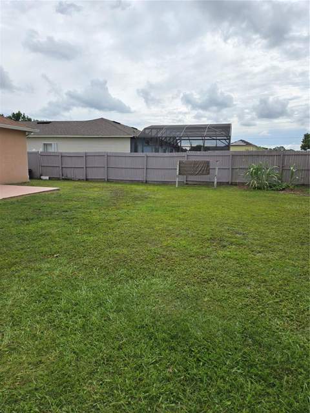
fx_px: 275
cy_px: 206
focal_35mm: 23
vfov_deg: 73.9
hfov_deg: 58.9
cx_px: 155
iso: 32
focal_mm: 5.4
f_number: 1.8
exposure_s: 1/2921
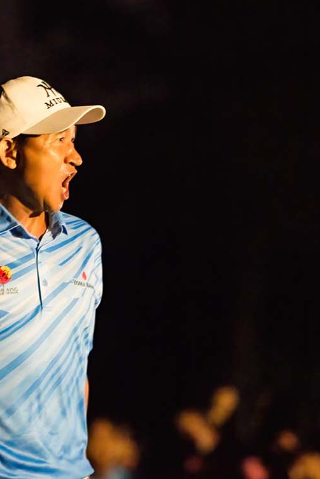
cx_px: 44
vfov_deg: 5.4
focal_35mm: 382
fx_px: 5091
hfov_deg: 3.6
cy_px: 432
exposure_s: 1/200
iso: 25600
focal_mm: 200
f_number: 2.8
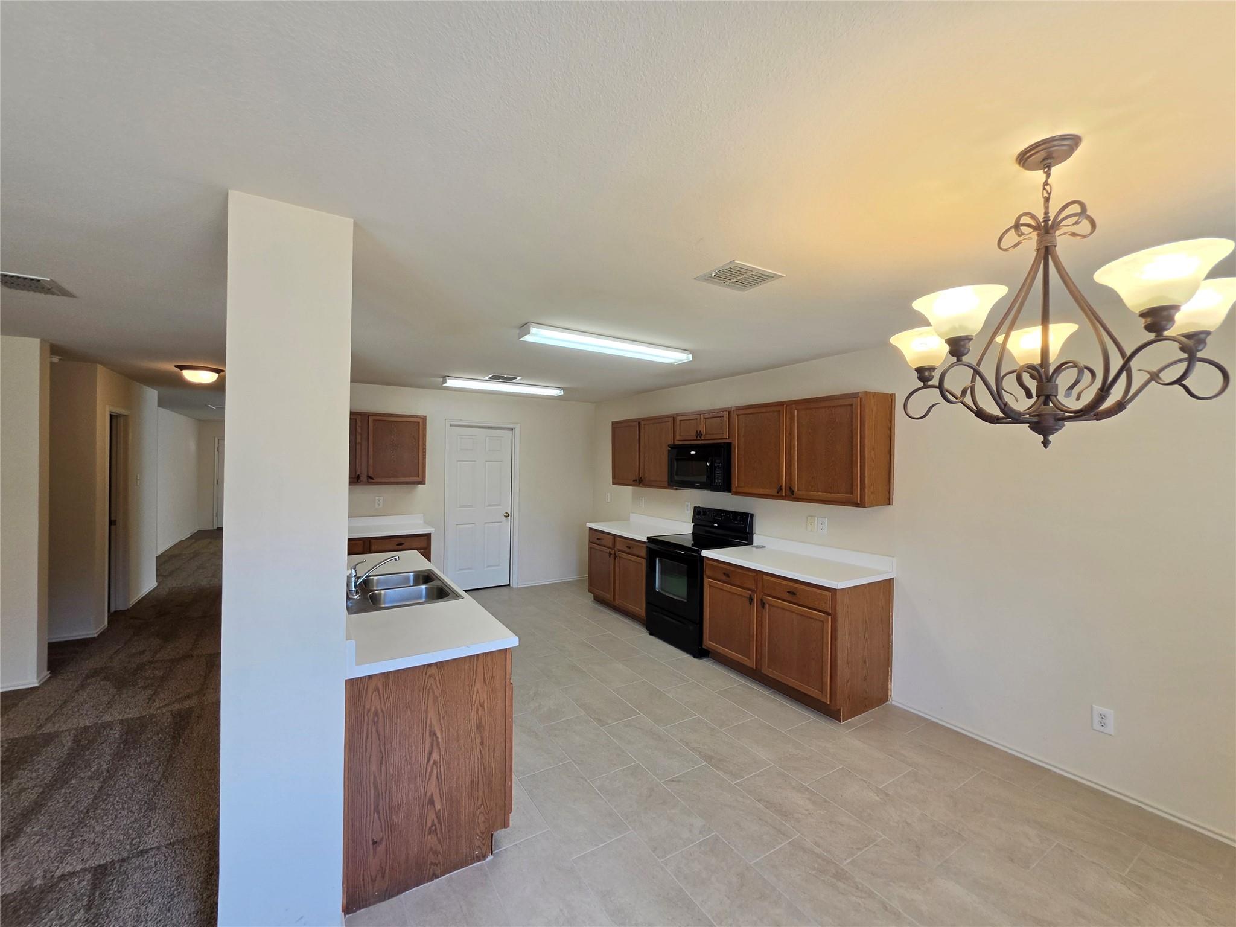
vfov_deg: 89.9
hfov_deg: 106.2
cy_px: 464
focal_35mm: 13
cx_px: 618
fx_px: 464
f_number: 1.9
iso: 80
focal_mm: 2.2
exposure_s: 1/120
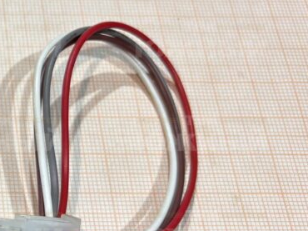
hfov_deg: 23.6
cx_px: -102
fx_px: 640
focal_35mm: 72
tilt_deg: -61.9
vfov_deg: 20.4
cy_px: 105
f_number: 1.6
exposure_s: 1/100
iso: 125
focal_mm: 5.96
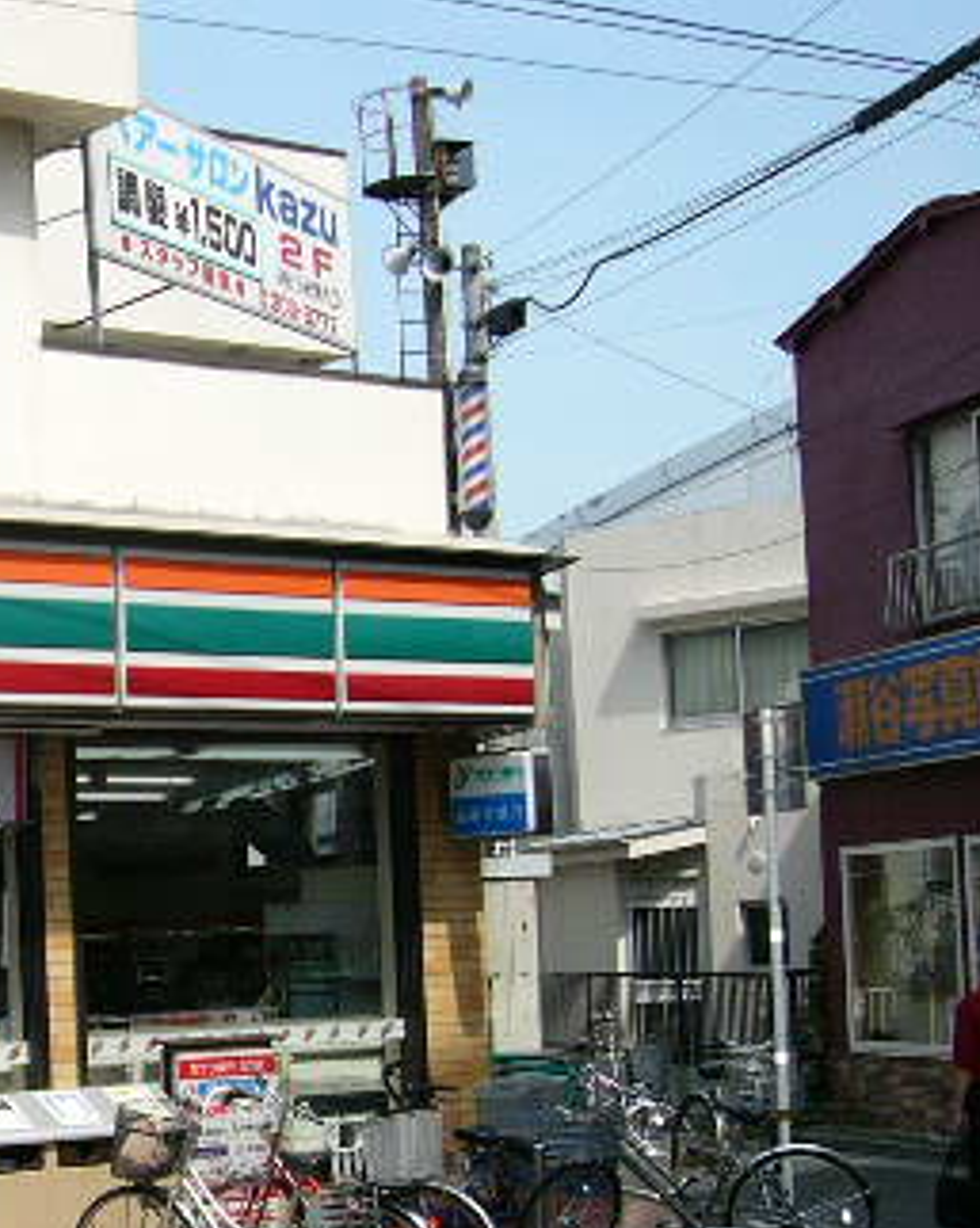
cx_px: -168
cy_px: 850
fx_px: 2469
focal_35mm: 68
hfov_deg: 21.0
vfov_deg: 27.7
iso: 100
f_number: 8
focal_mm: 5.8
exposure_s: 1/160
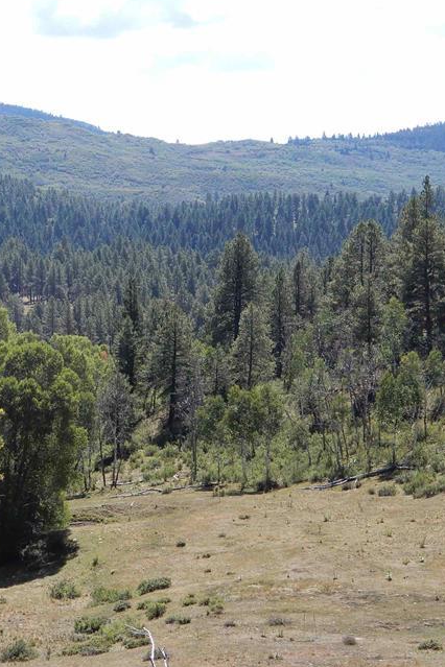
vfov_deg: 21.5
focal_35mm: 95
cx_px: 41
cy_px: 352
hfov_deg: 14.3
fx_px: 1761
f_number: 4.5
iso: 80
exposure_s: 1/320
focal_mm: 10.2
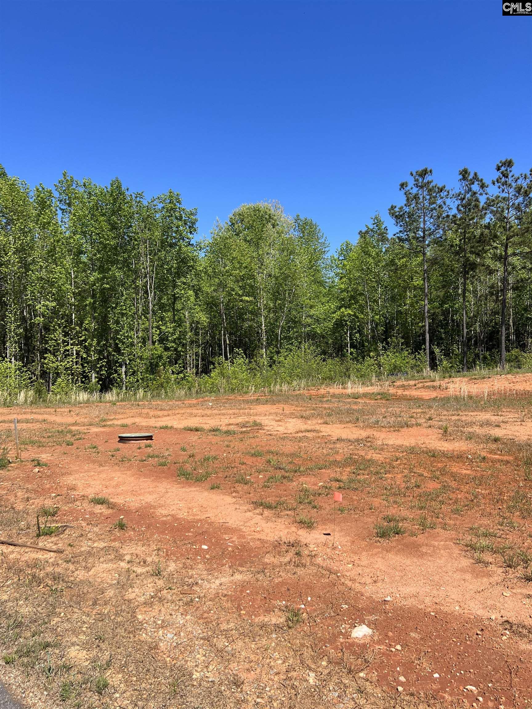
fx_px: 533
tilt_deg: -0.2
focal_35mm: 26
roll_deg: +1.8
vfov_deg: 67.3
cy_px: 354
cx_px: 266
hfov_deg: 53.1
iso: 50
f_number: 1.5
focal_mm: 5.7
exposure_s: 1/3831
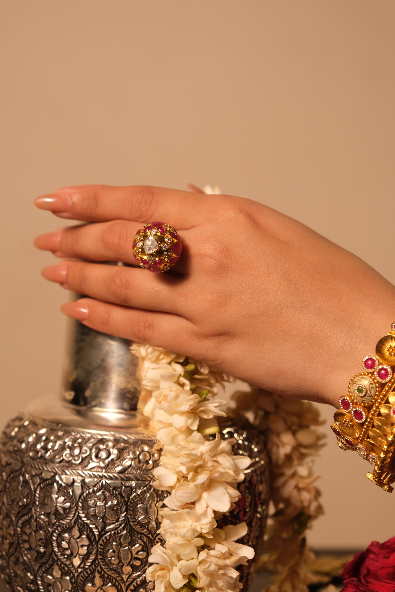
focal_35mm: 79
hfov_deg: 17.3
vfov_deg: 25.7
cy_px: 296
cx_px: 198
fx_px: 1300
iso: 400
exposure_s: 1/160
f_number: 4
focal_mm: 52.4
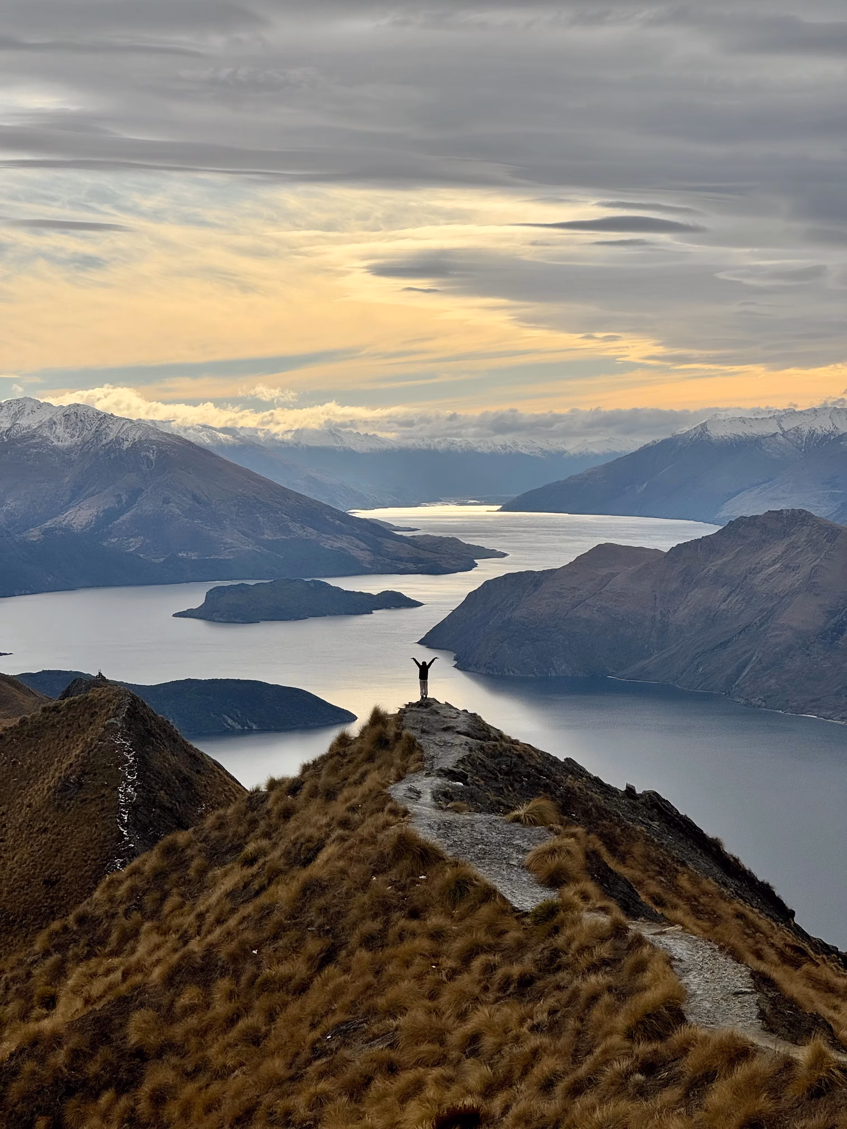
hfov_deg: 19.1
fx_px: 2512
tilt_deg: -2.3
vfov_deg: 25.3
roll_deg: +0.3
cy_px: 564
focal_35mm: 77
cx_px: 424
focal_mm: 9
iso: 25
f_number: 2.8
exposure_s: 1/1698
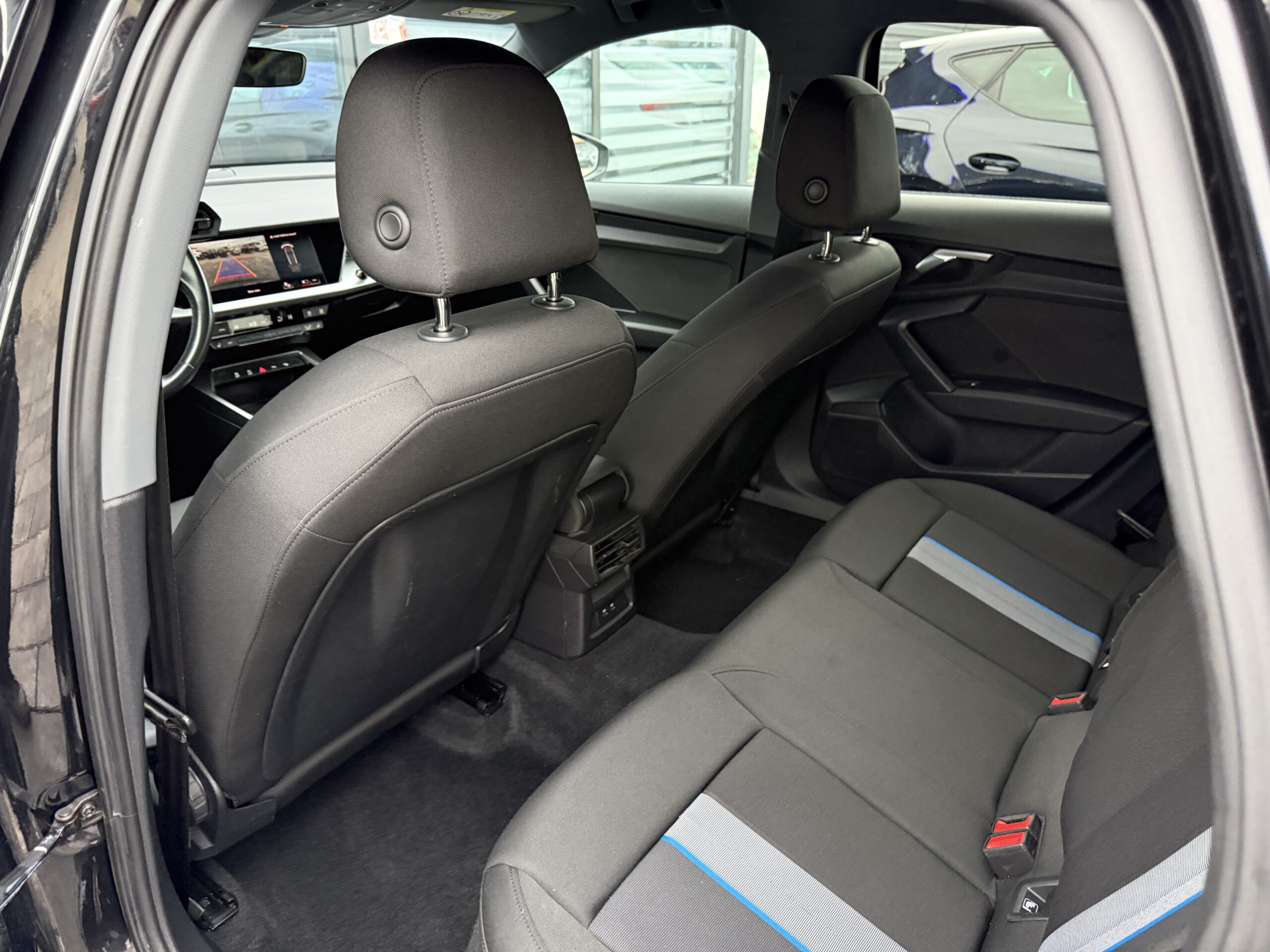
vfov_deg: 56.8
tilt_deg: -22.7
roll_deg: -0.3
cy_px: 476
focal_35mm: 24
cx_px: 635
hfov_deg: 71.6
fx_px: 881
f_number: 1.78
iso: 500
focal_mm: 6.76
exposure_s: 1/60
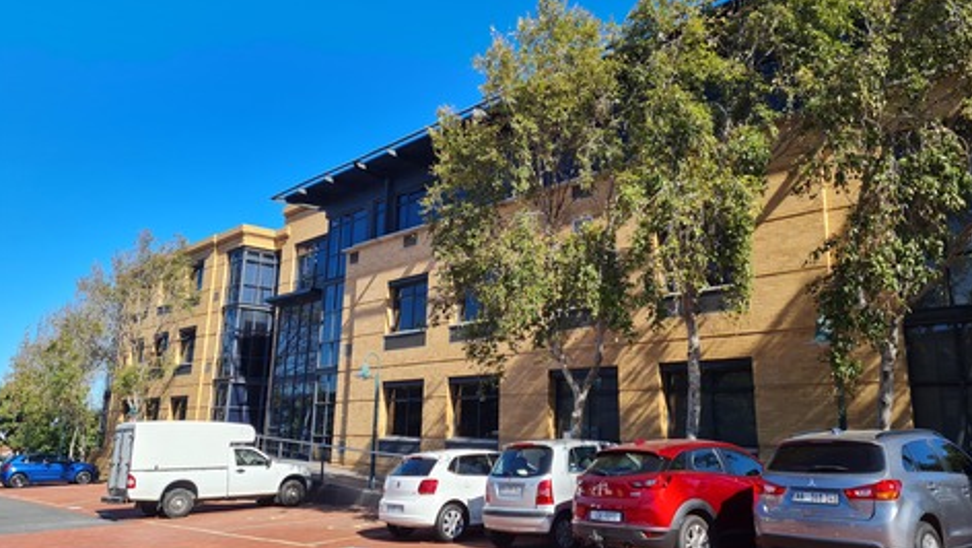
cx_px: 507
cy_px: 248
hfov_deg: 64.3
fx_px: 774
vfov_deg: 39.0
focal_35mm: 30
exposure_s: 1/1608
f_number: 1.8
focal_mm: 5.4
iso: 50
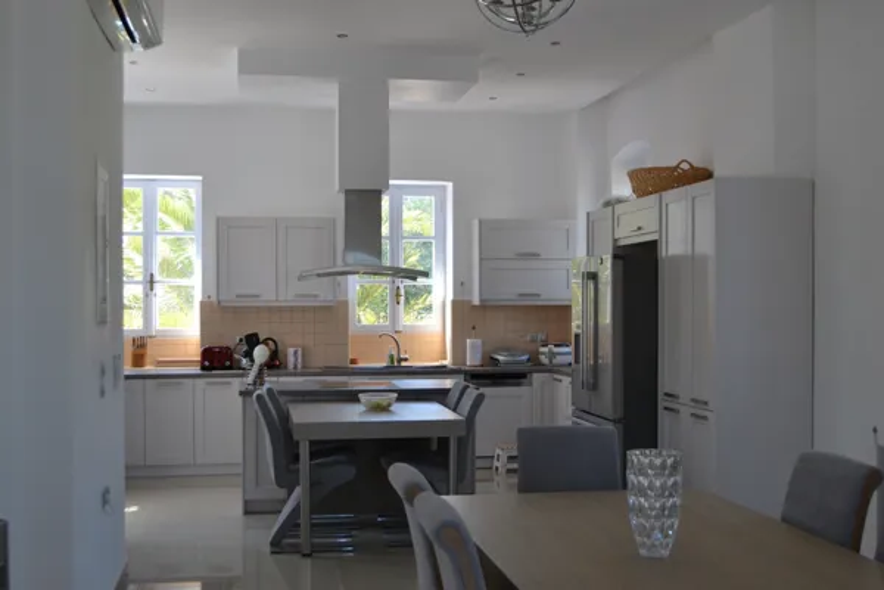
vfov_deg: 31.9
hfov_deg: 46.4
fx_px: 1031
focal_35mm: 42
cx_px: 442
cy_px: 295
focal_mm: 28
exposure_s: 1/125
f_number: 5.6
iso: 320
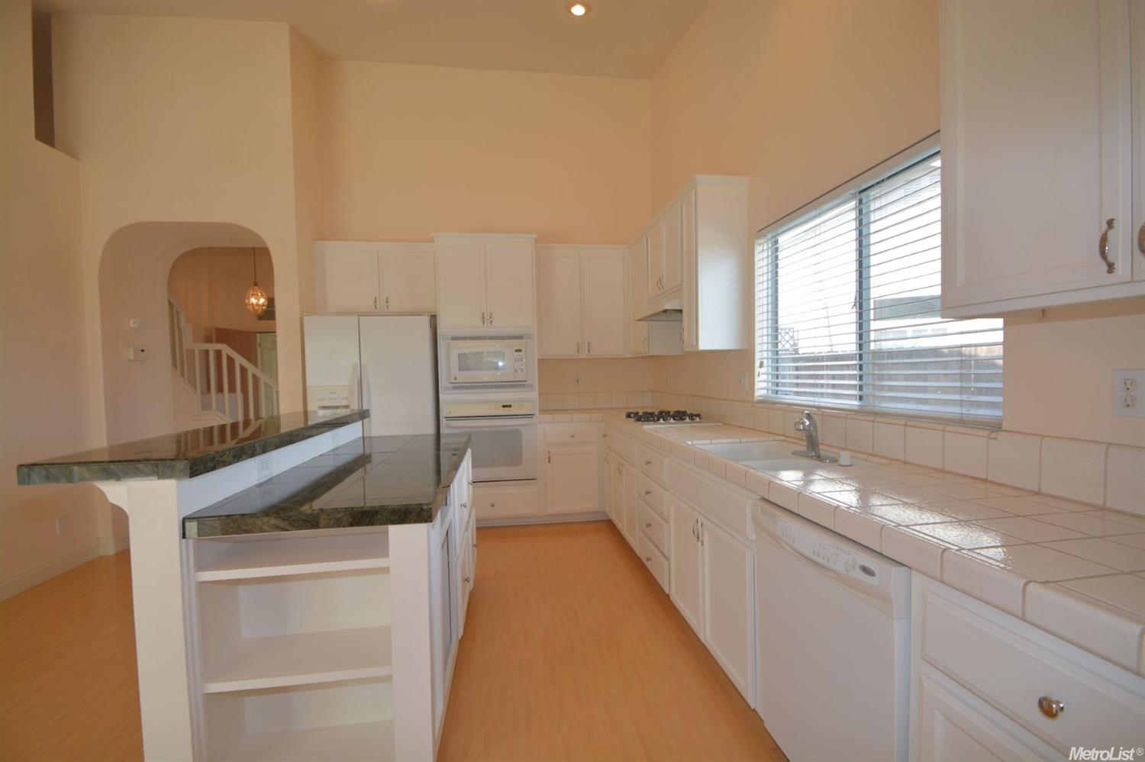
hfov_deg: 100.4
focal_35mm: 15
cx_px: 572
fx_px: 477
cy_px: 381
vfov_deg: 77.3
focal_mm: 10
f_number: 5
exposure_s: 1/100
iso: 200
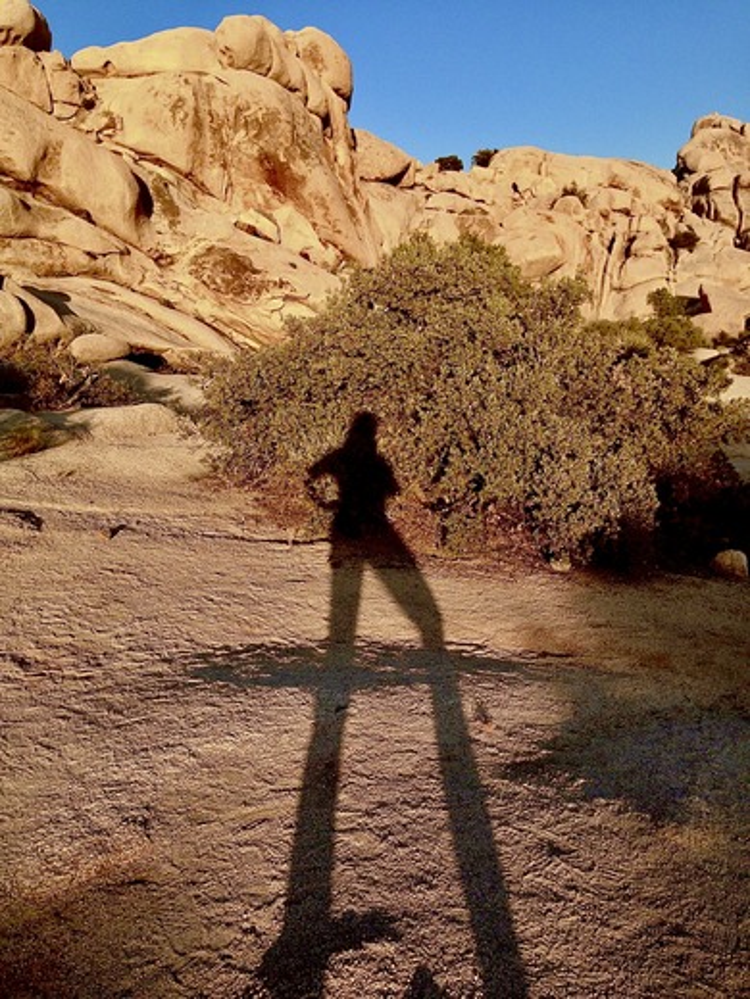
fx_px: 953
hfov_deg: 42.9
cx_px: 375
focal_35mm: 33
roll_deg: +0.3
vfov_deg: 55.4
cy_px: 500
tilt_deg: -12.4
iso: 50
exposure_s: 1/596
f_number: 2.4
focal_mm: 4.12
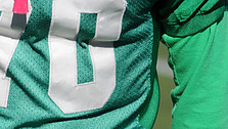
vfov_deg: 1.0
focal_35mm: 1222
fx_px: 7396
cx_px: 67
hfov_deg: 1.8
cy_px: -143
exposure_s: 1/500
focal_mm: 300
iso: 200
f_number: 9
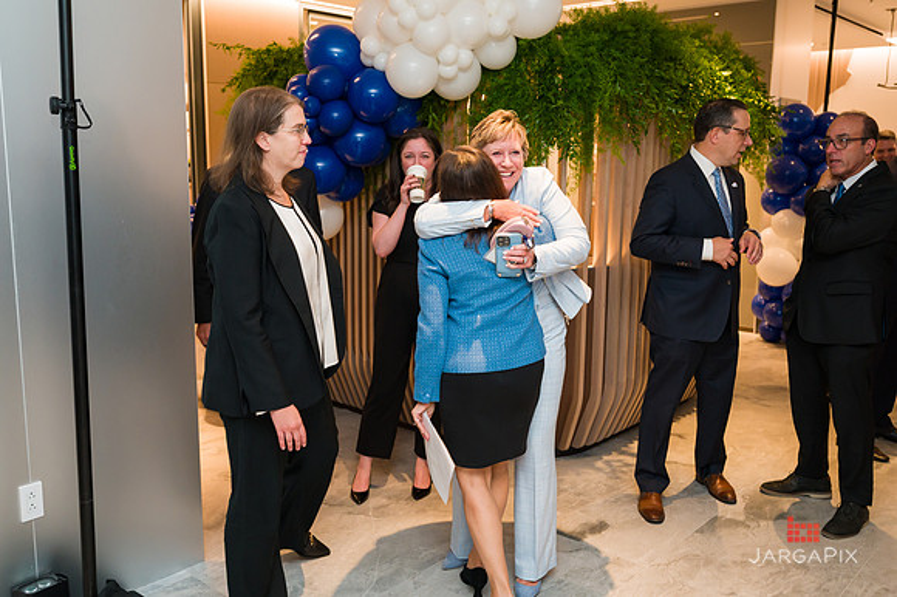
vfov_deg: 40.2
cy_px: 286
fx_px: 816
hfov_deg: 57.5
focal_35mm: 33
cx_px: 429
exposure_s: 1/200
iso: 1000
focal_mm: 30
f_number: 3.5
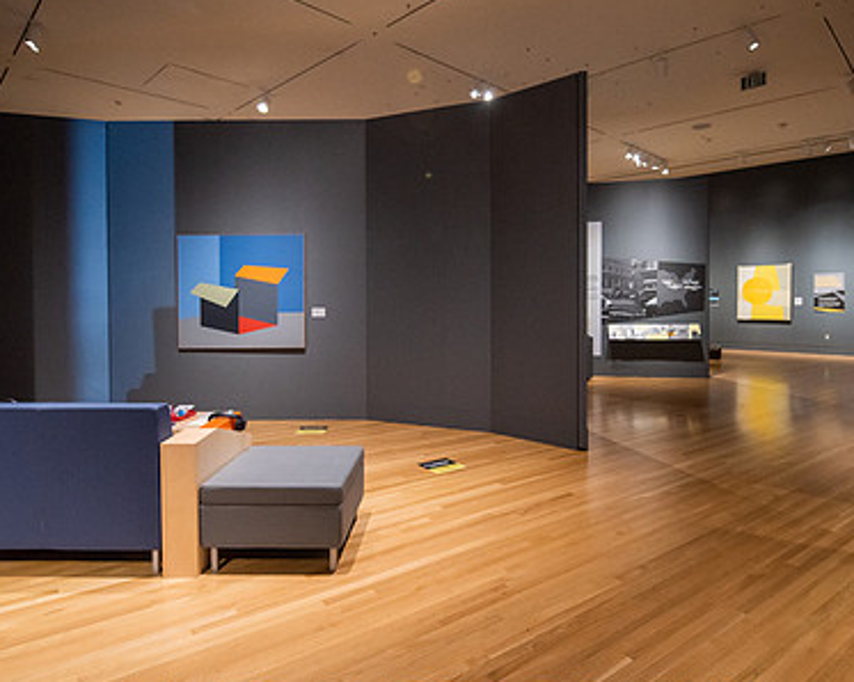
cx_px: 443
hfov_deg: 77.6
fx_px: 530
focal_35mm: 21
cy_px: 306
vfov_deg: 65.3
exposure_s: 1/200
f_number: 2.8
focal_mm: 14
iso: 1000
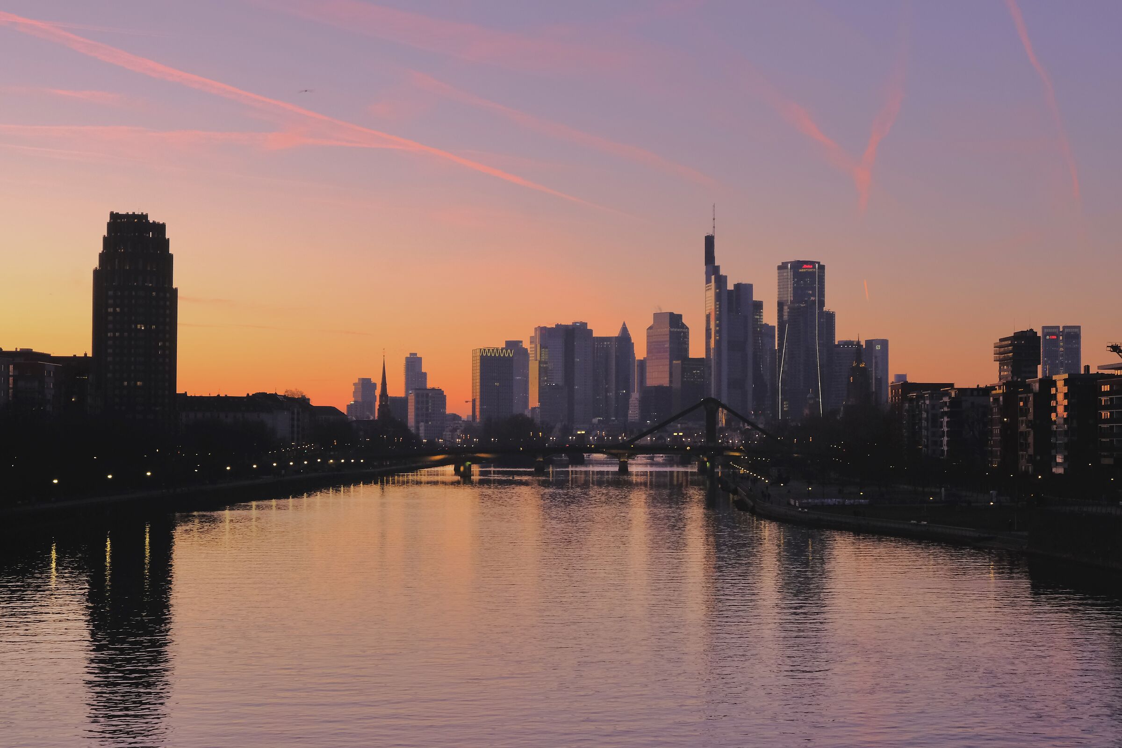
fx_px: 1745
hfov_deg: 35.6
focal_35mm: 56
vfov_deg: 24.2
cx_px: 561
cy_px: 374
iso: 1600
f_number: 11
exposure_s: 1/20
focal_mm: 37.4
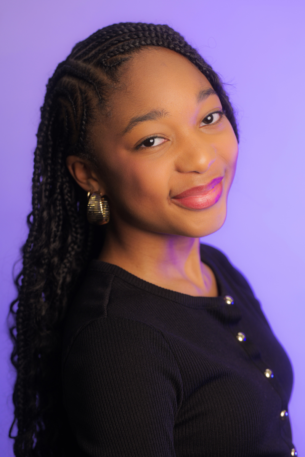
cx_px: 152
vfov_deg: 23.9
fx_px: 1080
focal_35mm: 85
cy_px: 228
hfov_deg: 16.1
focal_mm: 85
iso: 400
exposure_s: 1/160
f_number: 4
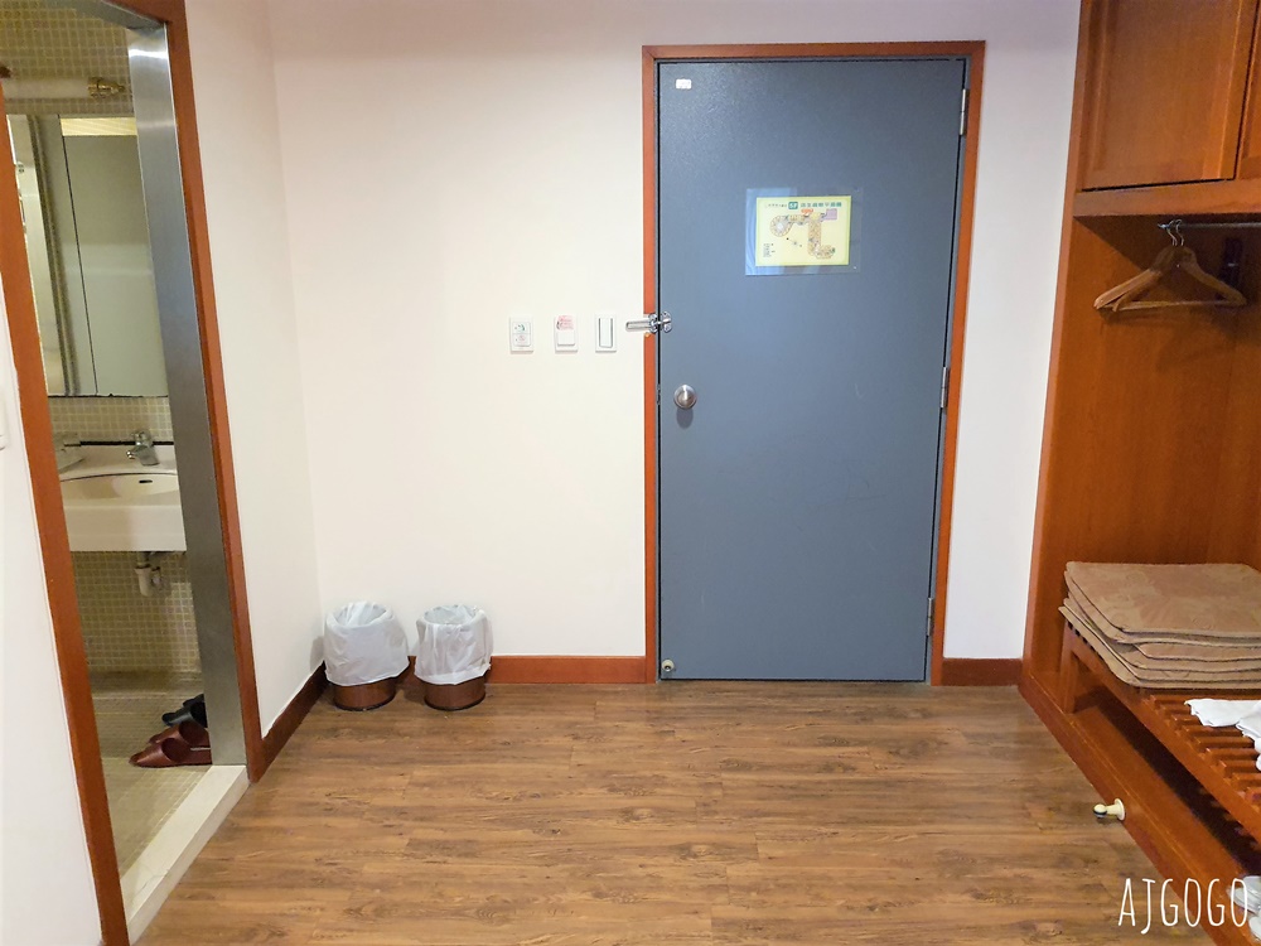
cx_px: 630
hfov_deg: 67.3
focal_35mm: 26
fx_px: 947
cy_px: 473
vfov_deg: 53.1
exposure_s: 1/40
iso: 640
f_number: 1.7
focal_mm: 4.32
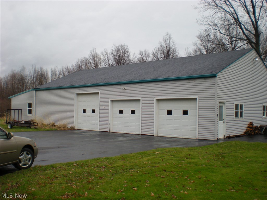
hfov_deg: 49.0
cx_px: 134
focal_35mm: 38
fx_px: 293
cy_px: 100
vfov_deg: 37.7
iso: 64
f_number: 4.6
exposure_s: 1/156
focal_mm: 6.3
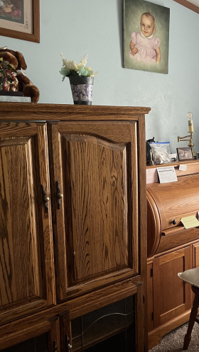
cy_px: 176
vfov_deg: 52.8
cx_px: 190
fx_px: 356
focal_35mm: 38
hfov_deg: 29.5
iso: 200
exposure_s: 1/60
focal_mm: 5.7
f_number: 1.5
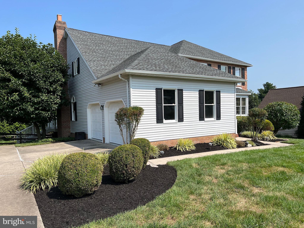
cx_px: 152
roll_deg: +2.0
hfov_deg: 67.3
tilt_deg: -1.2
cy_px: 114
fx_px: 228
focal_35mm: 26
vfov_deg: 53.1
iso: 50
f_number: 1.5
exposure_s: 1/4831
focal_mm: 5.7
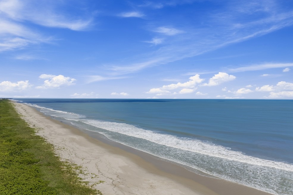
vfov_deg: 49.4
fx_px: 212
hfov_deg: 69.4
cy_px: 111
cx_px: 143
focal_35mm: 26
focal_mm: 12.29
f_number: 5.6
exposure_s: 1/50
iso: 100
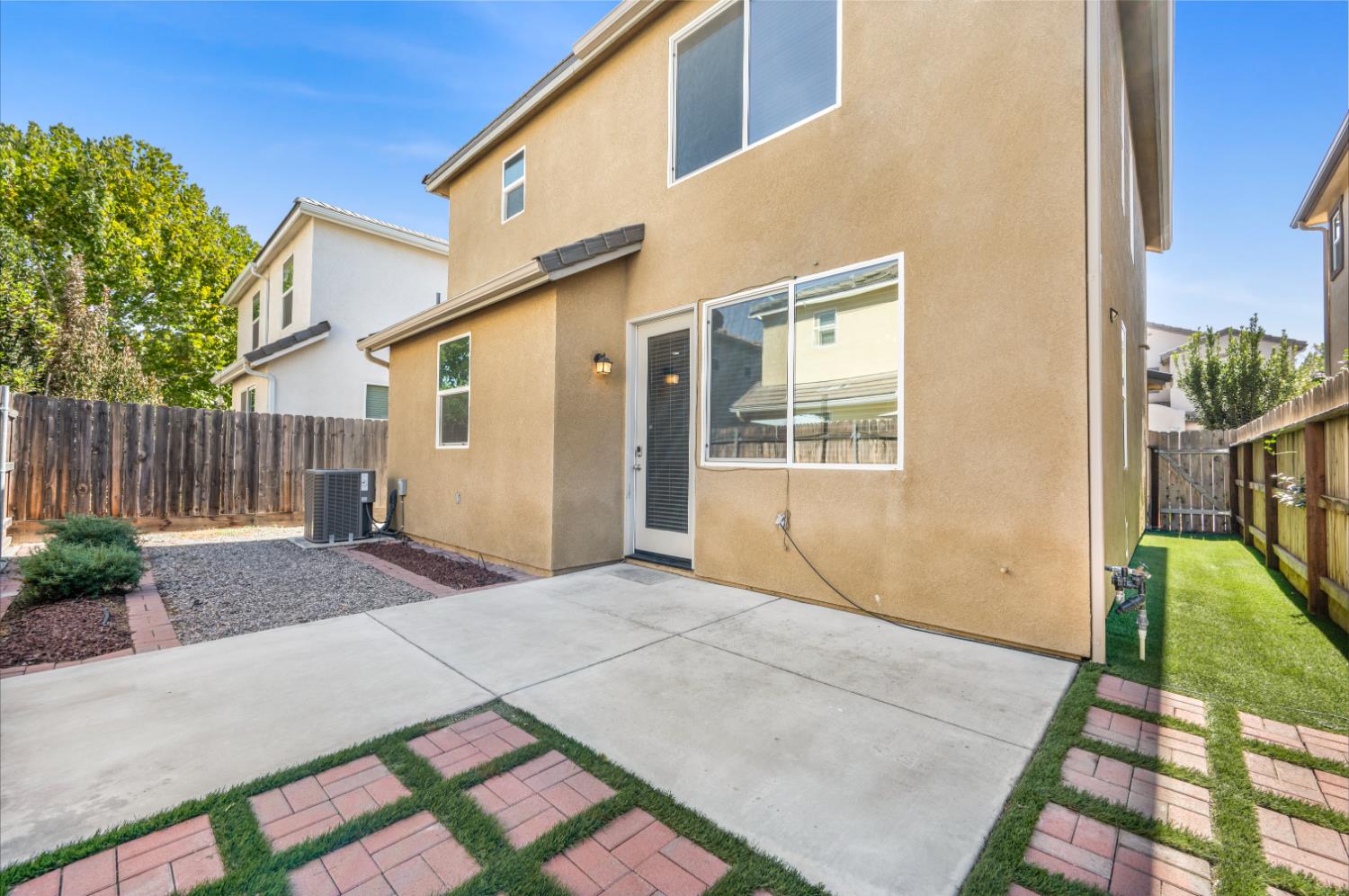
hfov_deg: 104.3
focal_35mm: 14
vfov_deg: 81.1
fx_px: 524
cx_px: 674
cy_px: 448
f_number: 6.3
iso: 400
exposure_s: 1/160
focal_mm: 14
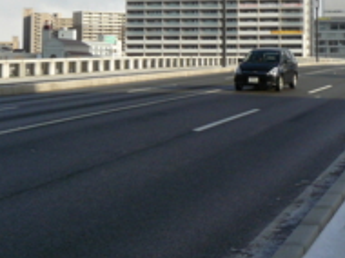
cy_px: -5
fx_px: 906
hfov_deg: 21.5
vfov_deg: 15.9
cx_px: 203
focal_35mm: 91
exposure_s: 1/400
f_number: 5.6
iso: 100
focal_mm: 6
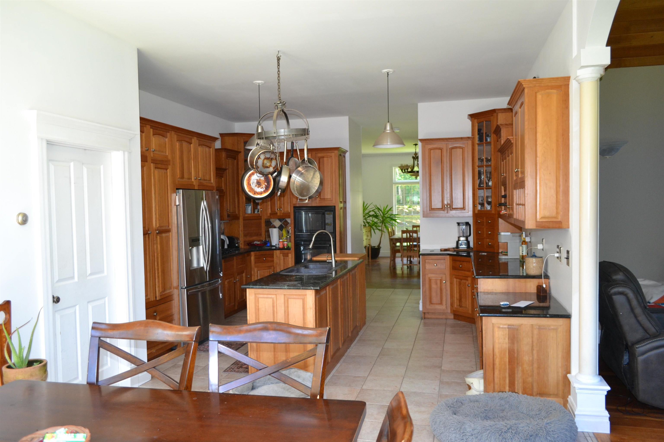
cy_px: 221
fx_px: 498
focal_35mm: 27
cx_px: 332
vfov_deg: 47.9
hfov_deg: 67.4
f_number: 3.5
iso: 640
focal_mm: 18
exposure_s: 1/60
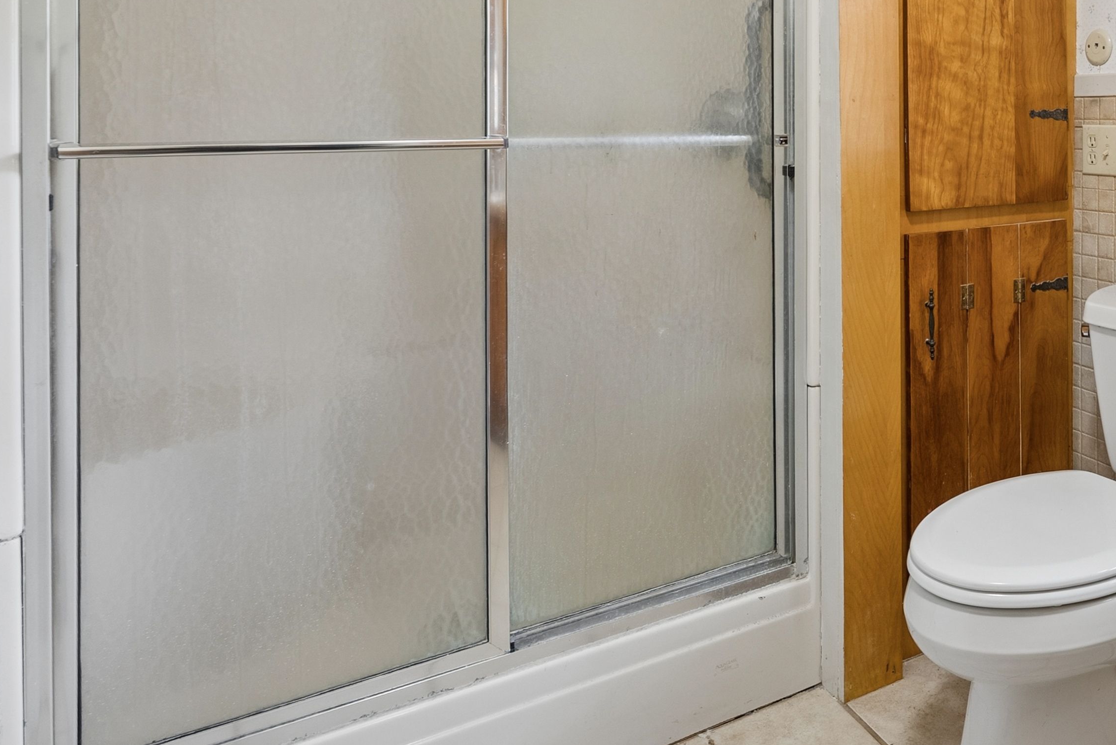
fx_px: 930
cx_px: 930
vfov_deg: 41.5
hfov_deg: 56.3
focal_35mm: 30
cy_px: 133
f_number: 7.1
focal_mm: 16
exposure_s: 1/8
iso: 320
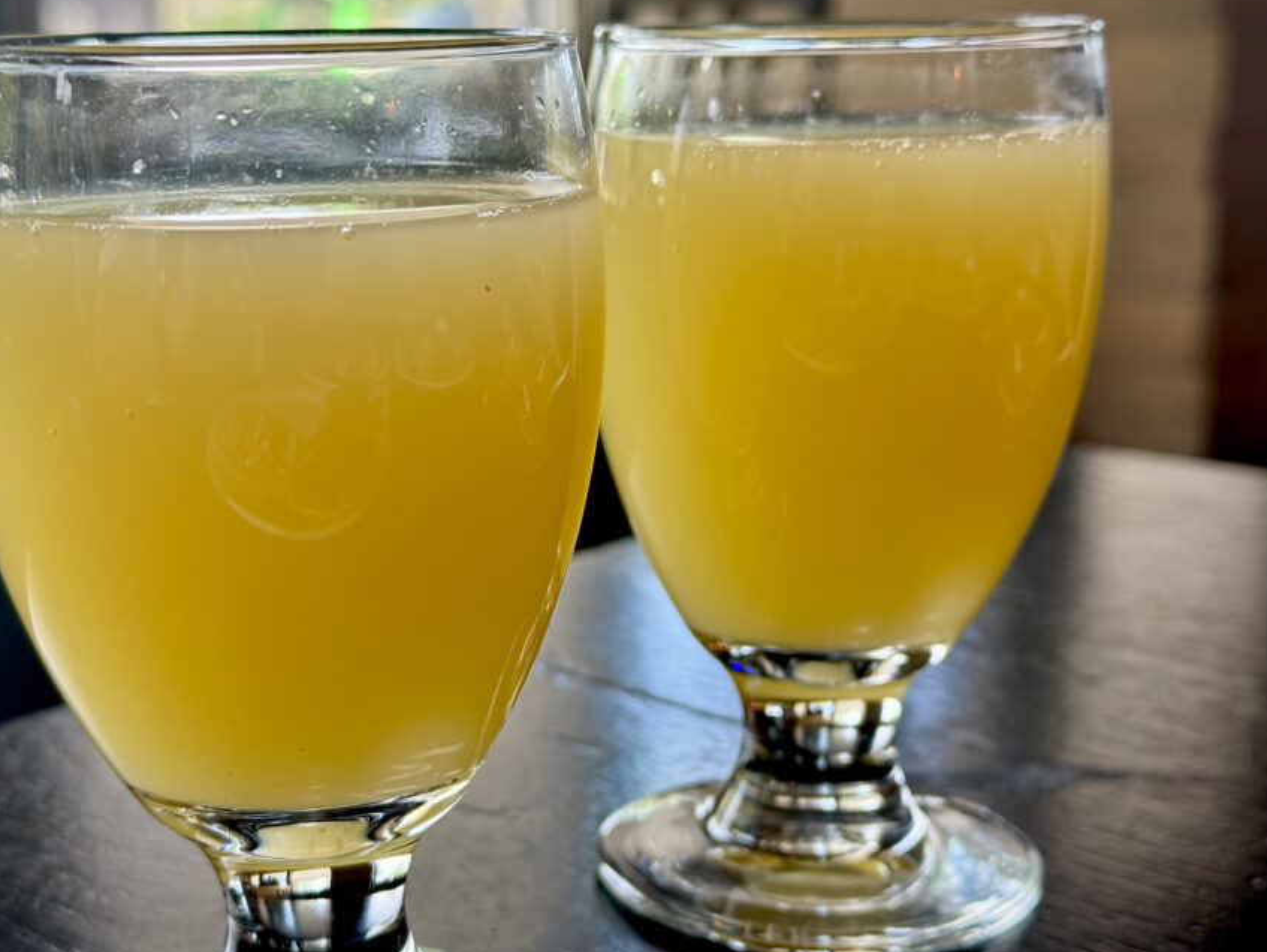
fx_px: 2124
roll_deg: +1.1
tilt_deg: -12.3
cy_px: 480
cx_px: 547
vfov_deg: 25.2
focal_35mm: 58
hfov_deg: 33.2
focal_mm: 6.76
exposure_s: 1/121
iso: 64
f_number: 1.78
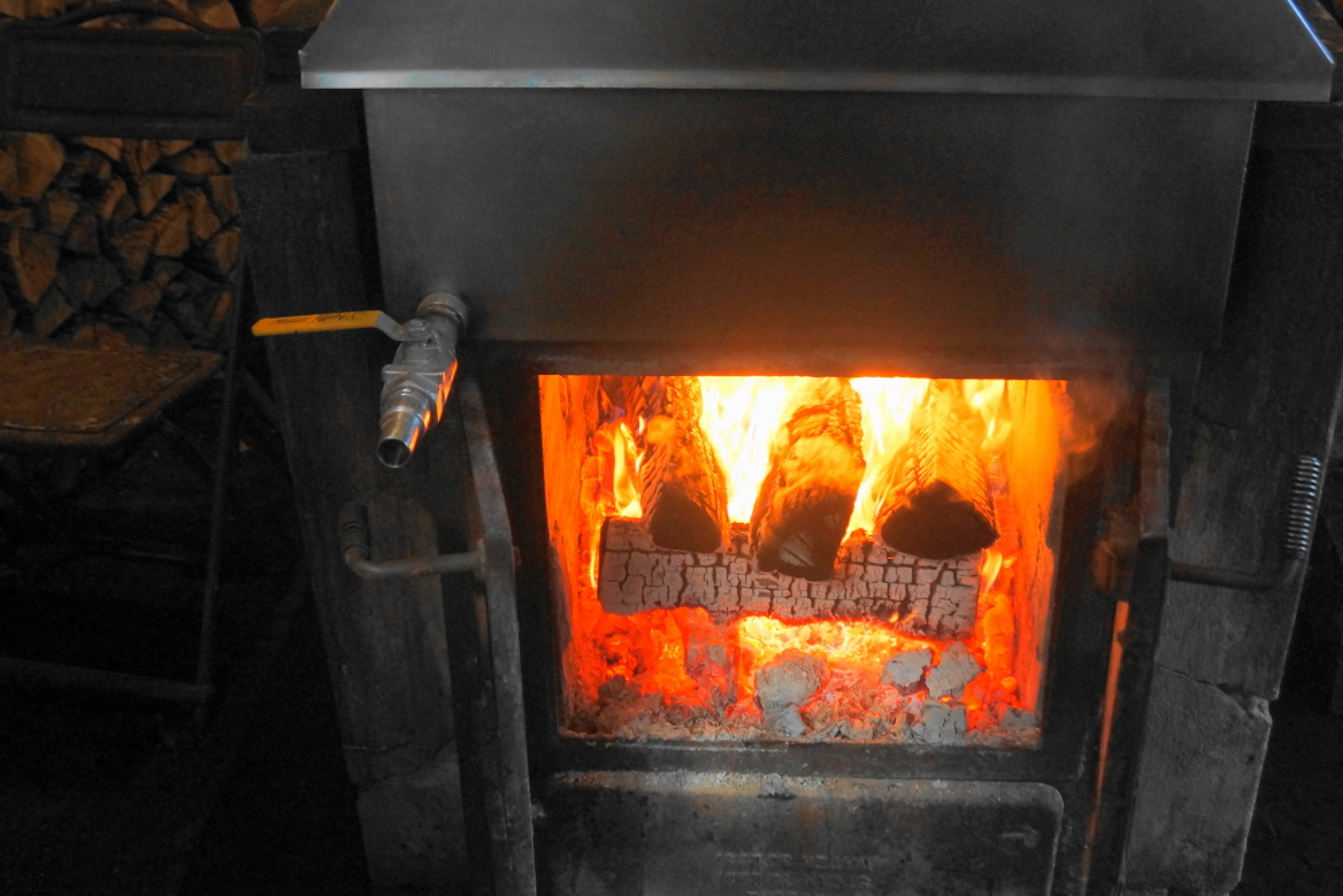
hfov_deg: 46.4
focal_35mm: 42
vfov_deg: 31.9
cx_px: 672
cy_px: 448
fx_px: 1567
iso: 1250
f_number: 4
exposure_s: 1/60
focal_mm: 20
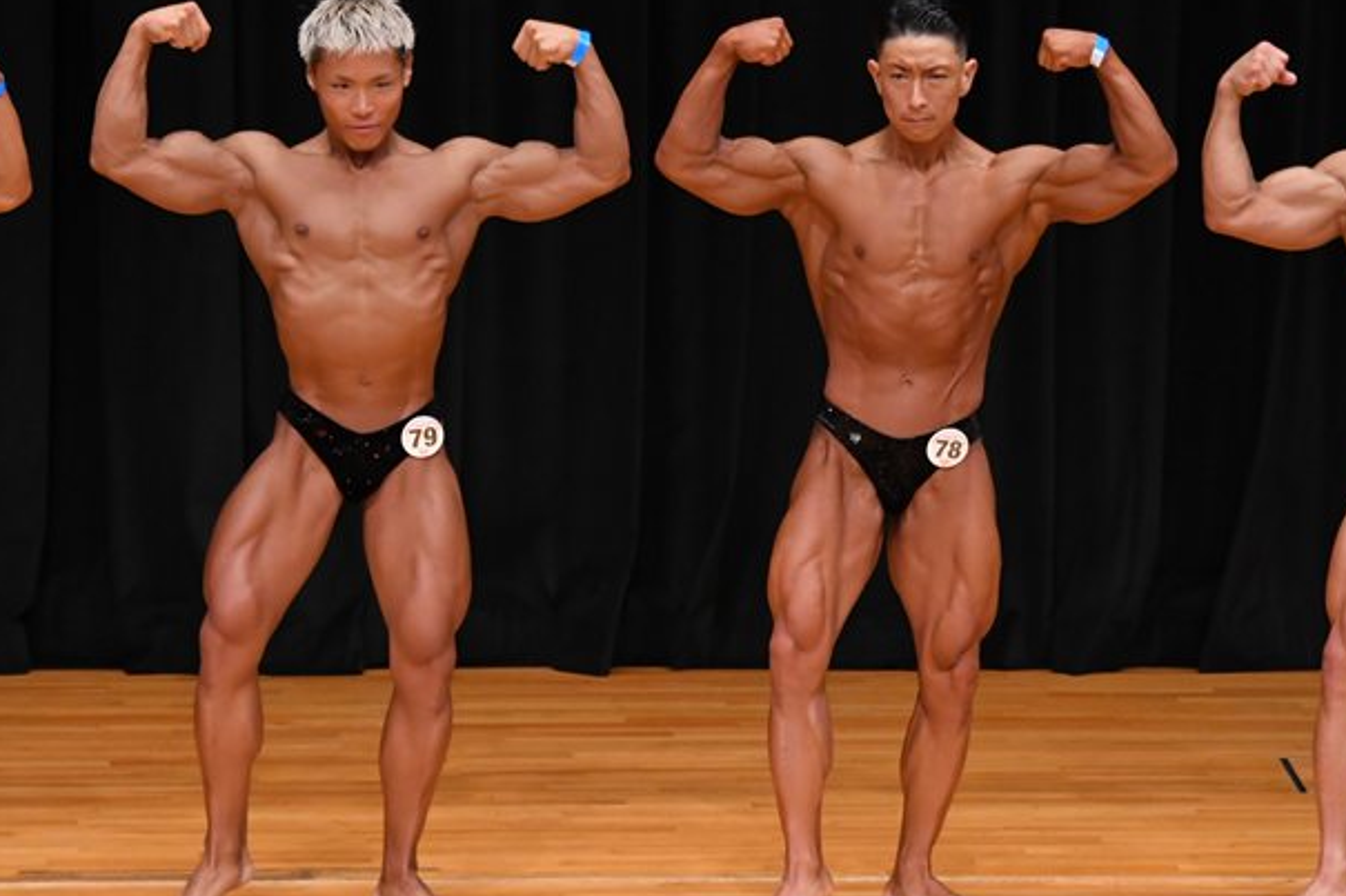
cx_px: 815
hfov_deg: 5.6
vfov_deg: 3.8
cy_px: 442
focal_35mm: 365
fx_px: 13642
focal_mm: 190
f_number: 5.6
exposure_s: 1/400
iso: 3200
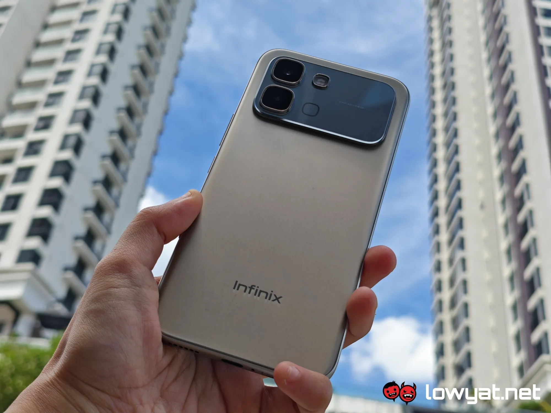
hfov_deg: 41.2
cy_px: 206
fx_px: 732
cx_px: 276
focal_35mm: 46
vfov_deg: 31.5
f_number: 1.6
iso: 50
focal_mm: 5.4
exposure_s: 1/2300
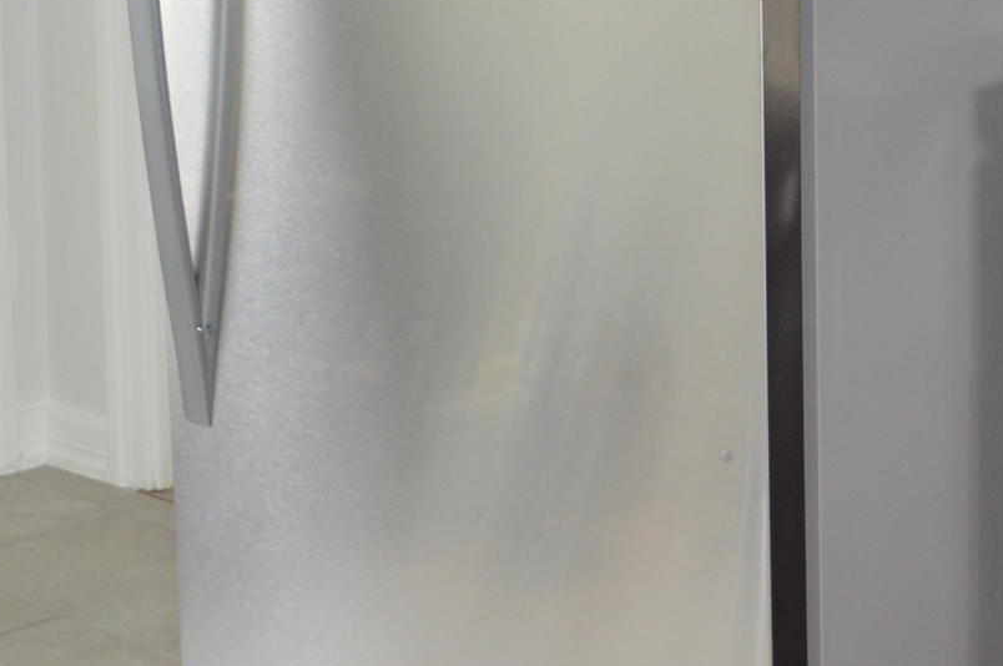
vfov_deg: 11.9
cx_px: 1133
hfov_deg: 17.6
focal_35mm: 112
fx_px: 3117
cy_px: -202
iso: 400
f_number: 4
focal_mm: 20
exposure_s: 1/60
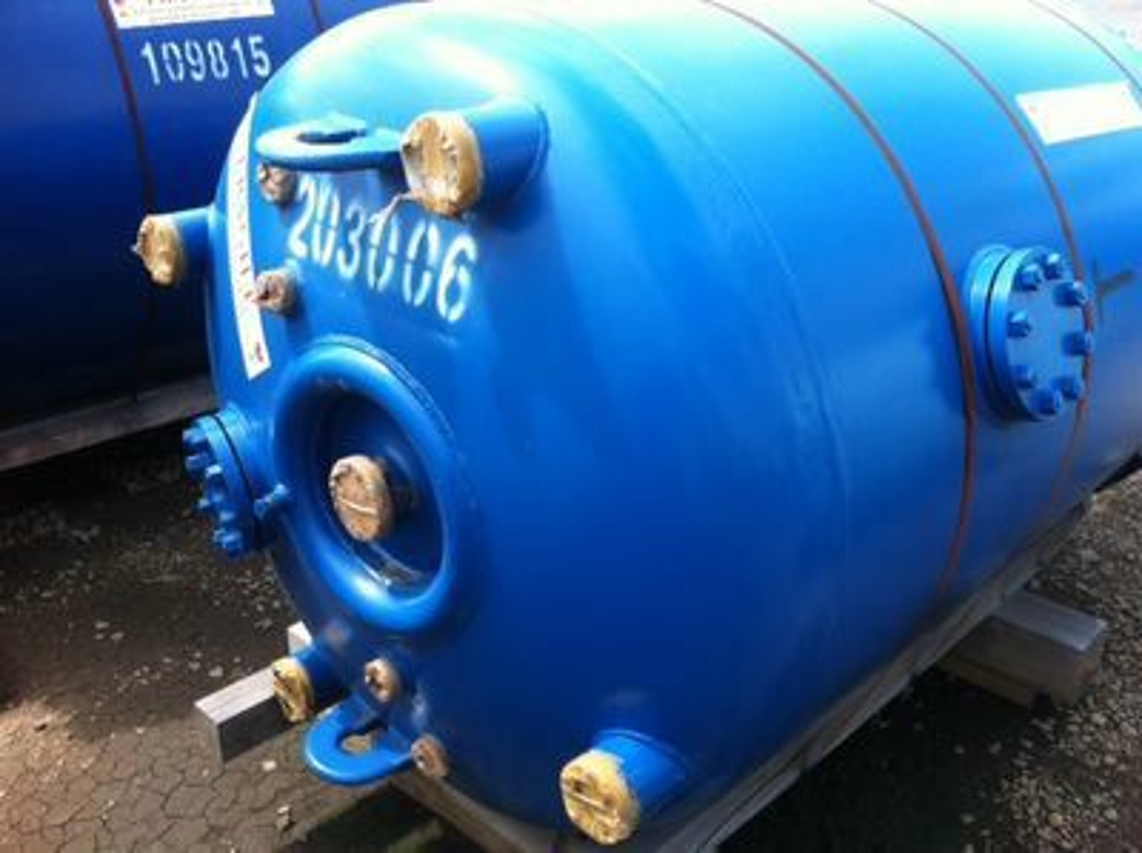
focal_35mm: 35
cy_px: 426
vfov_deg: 40.6
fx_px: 1153
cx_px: 571
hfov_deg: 52.7
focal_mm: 3.85
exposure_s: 1/464
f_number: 2.8
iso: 80
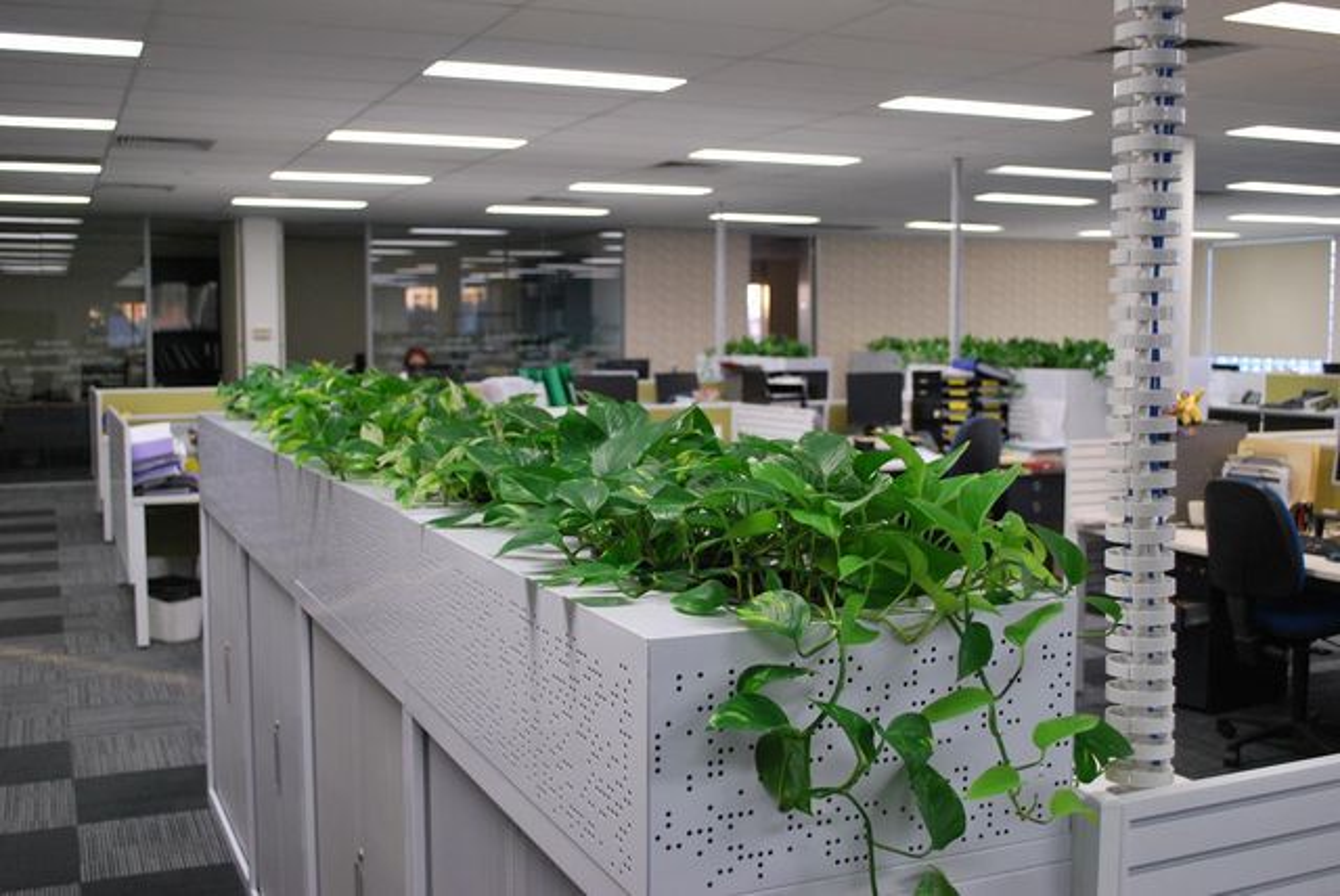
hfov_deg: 49.5
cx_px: 670
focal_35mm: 39
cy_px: 448
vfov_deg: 34.3
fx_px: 1453
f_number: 4.2
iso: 450
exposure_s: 1/30
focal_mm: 26
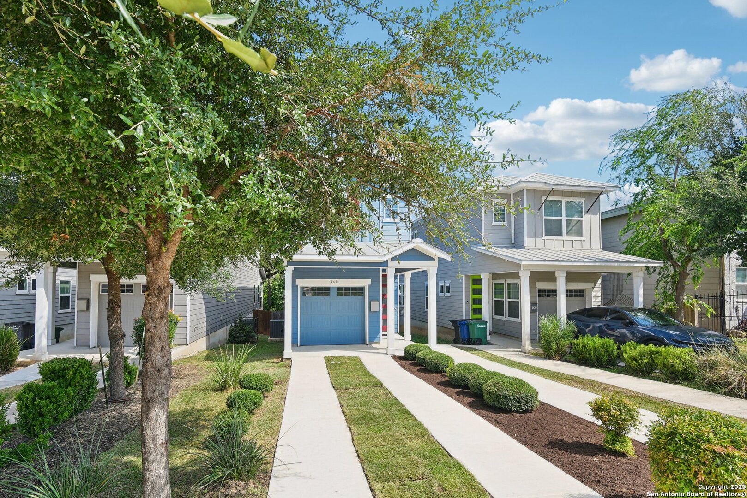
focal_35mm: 16
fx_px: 332
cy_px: 249
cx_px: 374
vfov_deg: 73.8
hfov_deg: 96.7
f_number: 8
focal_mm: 16
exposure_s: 1/200
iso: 400
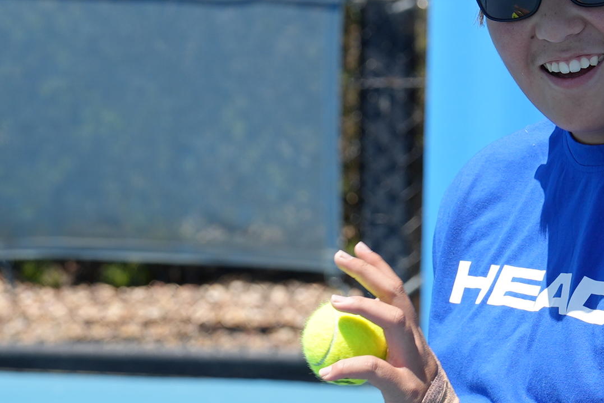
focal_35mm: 325
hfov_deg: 6.3
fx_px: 5452
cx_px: 397
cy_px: 573
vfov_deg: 4.2
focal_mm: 70
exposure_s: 1/640
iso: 100
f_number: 4.5
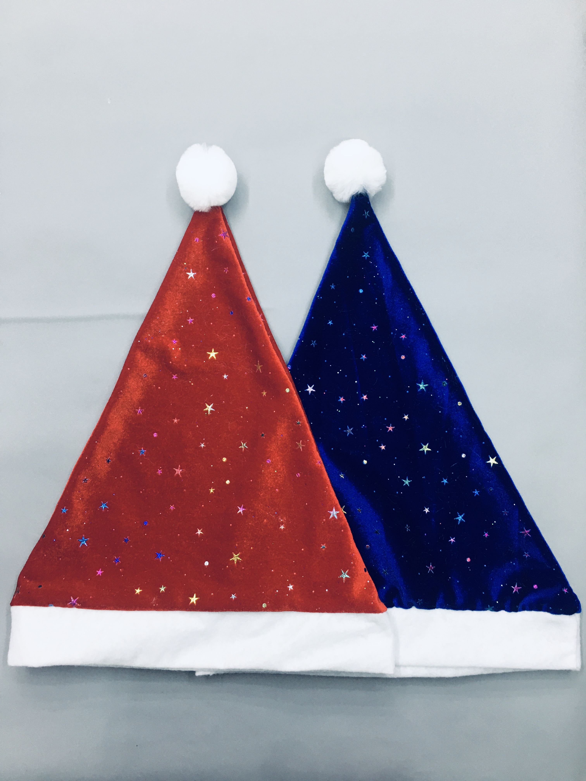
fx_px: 655
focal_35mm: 29
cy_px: 390
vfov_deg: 61.7
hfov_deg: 48.2
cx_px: 293
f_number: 2.2
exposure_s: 1/17
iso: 40
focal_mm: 4.15
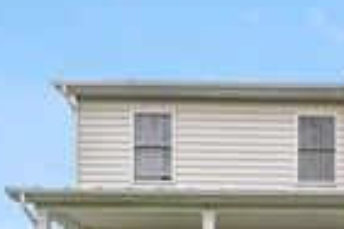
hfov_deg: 32.9
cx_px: 322
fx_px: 545
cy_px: 376
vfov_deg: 19.5
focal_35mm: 57
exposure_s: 1/125
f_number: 8
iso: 1250
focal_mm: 16
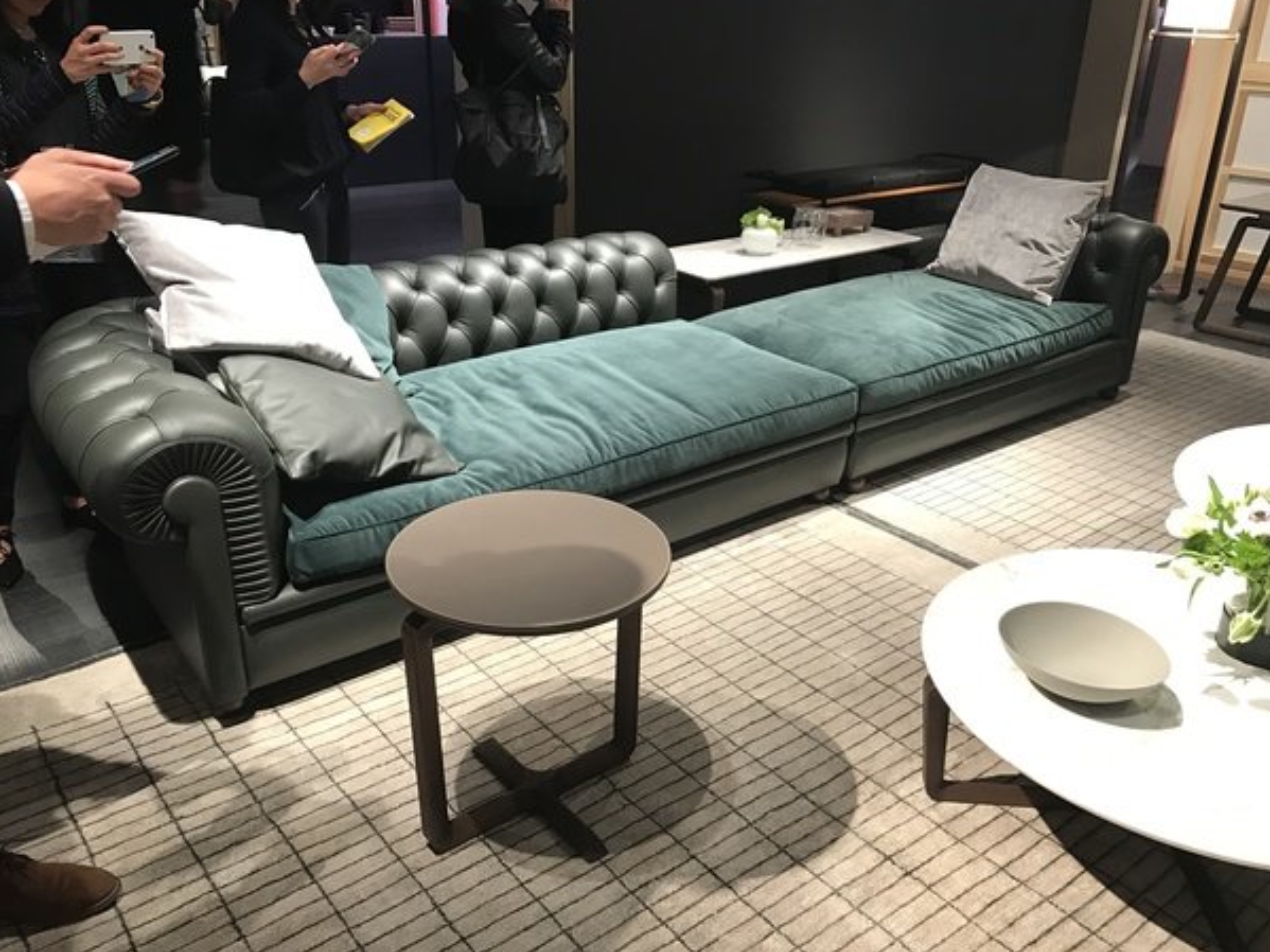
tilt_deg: -23.7
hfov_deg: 61.7
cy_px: 465
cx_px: 651
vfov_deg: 48.2
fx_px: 1064
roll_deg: -2.1
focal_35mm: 29
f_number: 1.8
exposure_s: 1/17
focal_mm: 3.99
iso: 50
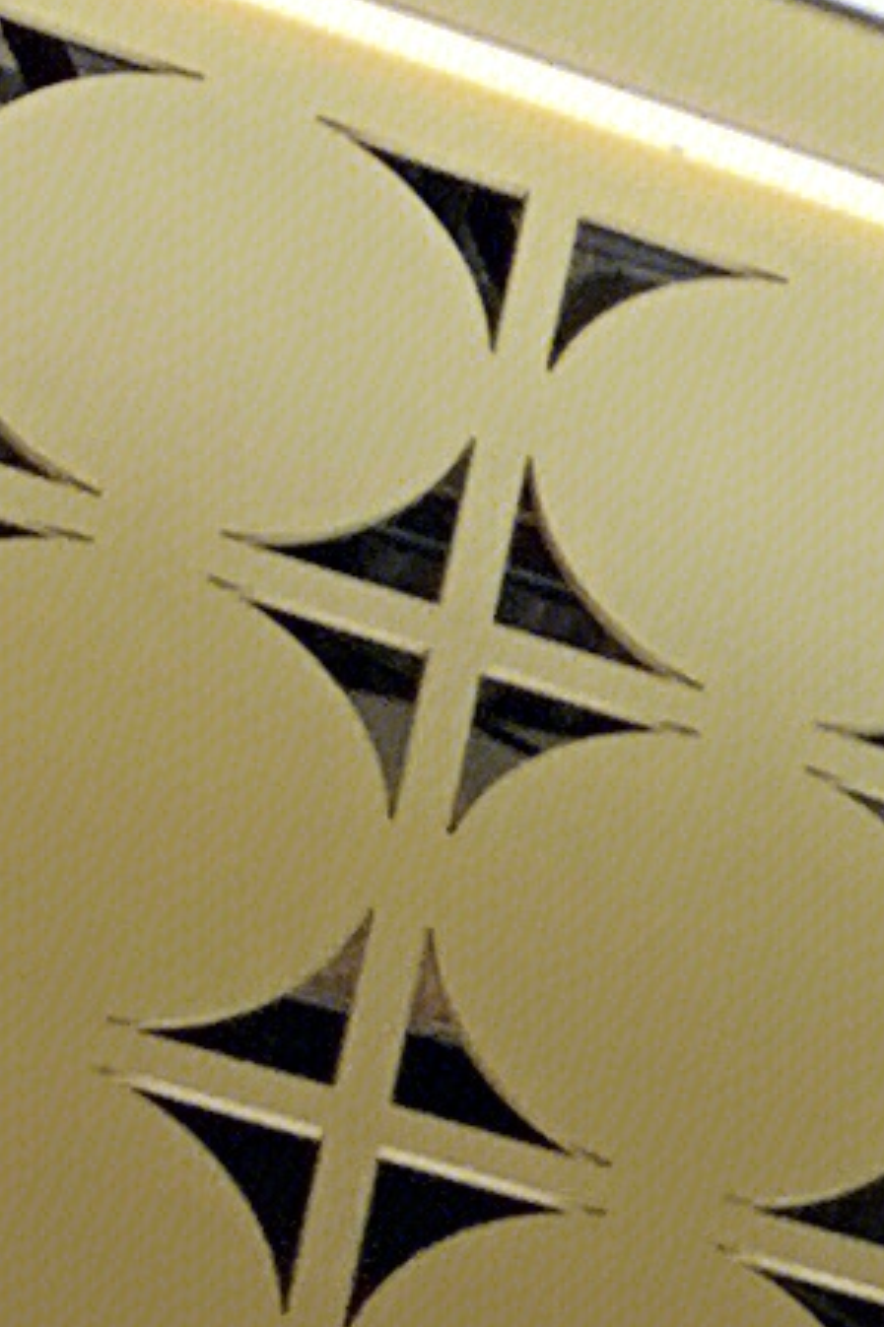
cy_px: 1661
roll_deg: +3.0
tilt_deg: +28.4
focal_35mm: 243
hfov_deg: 4.6
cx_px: 4727
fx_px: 8957
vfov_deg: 8.4
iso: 25
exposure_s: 1/100
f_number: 1.8
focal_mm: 4.25
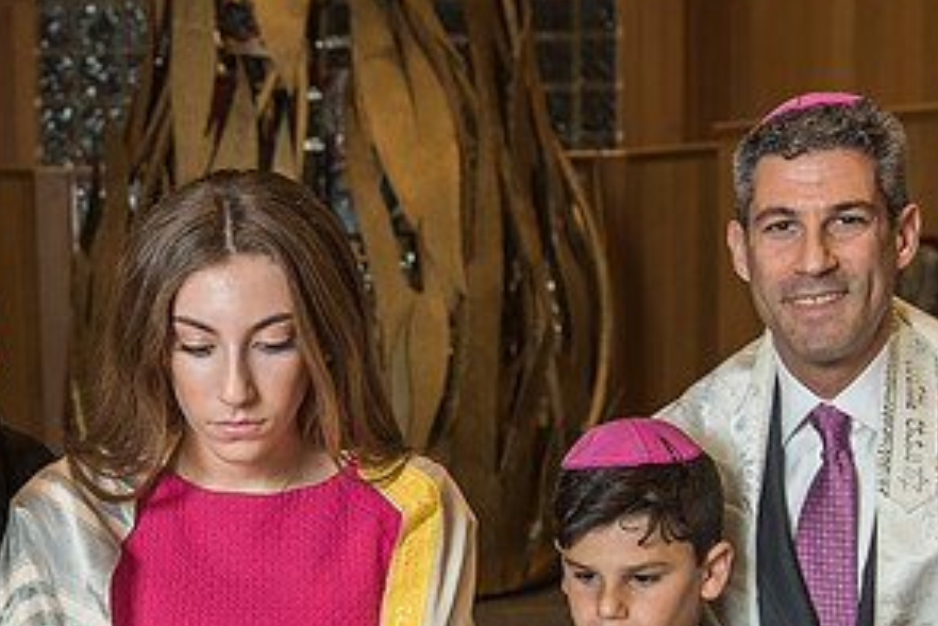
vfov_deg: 18.8
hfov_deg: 27.6
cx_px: 215
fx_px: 1876
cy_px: 492
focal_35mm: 72
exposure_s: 1/200
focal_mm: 34
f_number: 4
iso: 800
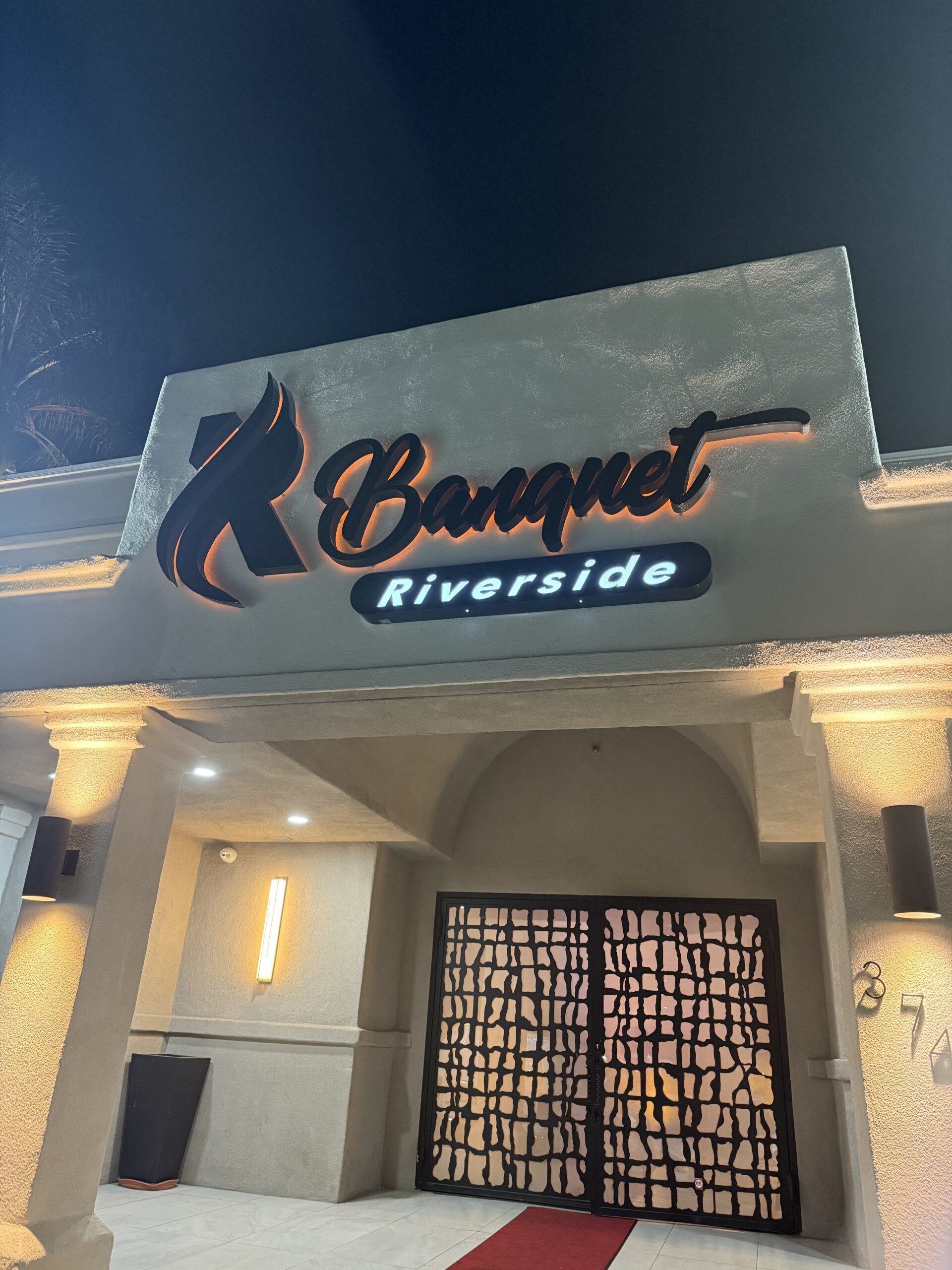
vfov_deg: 71.6
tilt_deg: +24.4
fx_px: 880
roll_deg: -3.9
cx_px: 476
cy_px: 635
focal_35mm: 24
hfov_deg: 56.8
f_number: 1.78
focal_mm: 6.76
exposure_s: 1/57
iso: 500
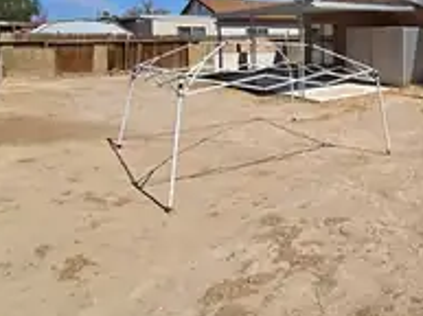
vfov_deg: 48.4
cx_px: 381
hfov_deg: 56.4
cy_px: 64
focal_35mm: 27
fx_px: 329
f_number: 2.2
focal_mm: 2.2
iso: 50
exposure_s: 1/4291
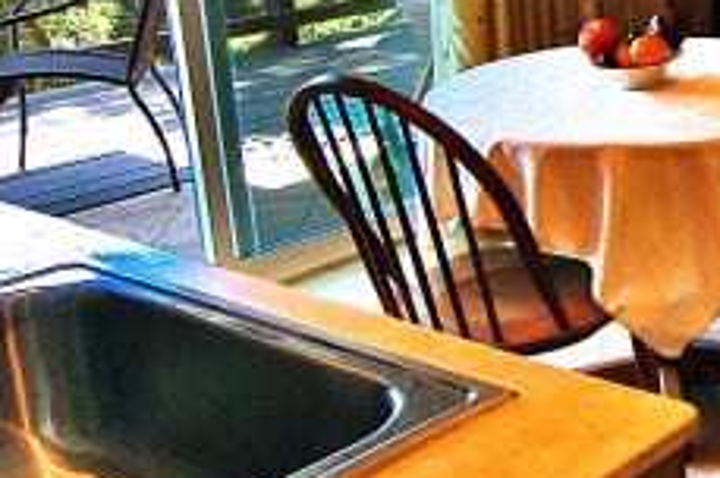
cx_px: 931
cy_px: 97
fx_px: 1258
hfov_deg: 27.0
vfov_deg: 21.3
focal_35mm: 63
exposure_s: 1/6
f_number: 9.5
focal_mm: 12
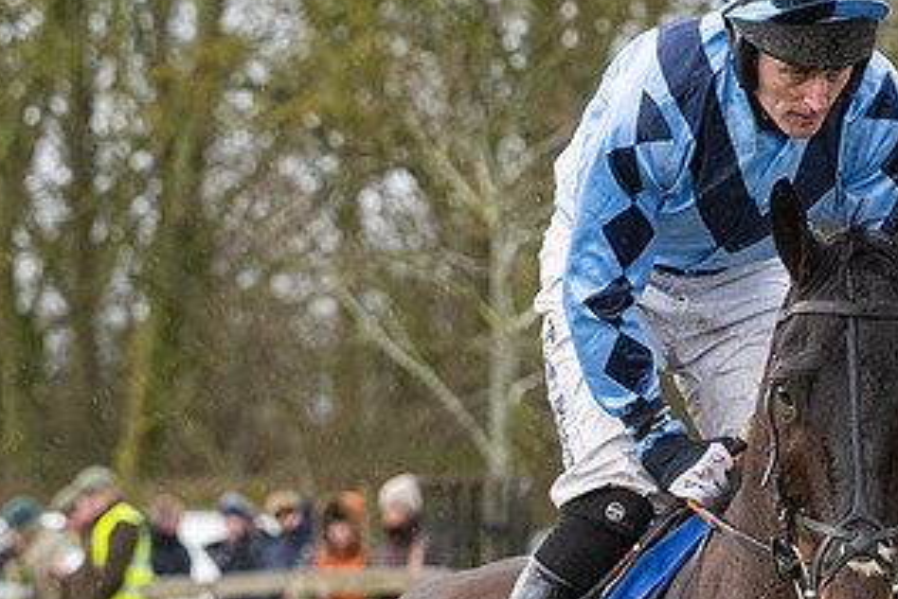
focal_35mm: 485
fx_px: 12103
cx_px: 849
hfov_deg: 4.2
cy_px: 421
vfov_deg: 2.8
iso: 800
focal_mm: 125
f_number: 5
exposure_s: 1/500
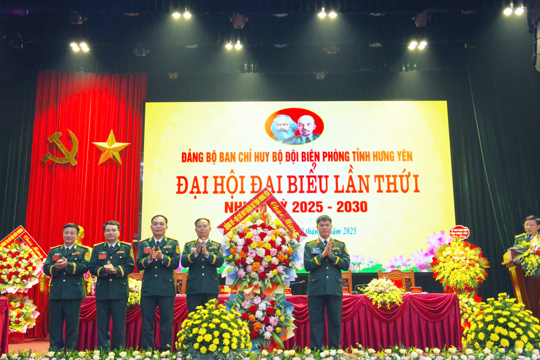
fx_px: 630
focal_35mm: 42
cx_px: 270
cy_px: 180
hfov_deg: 46.4
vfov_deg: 31.9
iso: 1600
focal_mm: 28
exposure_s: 1/125
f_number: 8
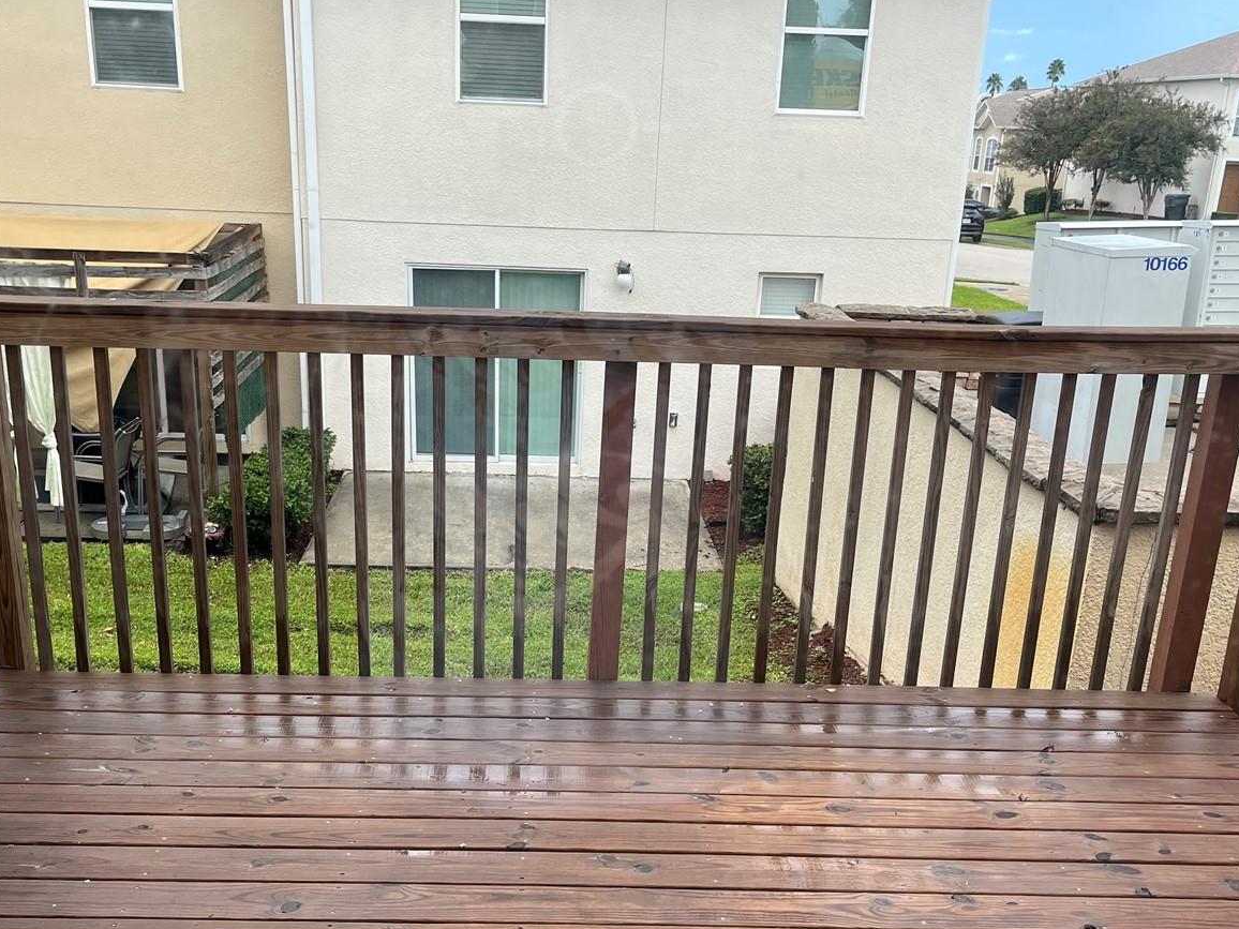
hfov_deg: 51.3
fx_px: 1289
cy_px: 587
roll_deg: -2.7
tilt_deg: -20.0
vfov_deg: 39.4
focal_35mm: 36
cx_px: 576
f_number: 1.6
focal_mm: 5.1
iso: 50
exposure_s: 1/1086
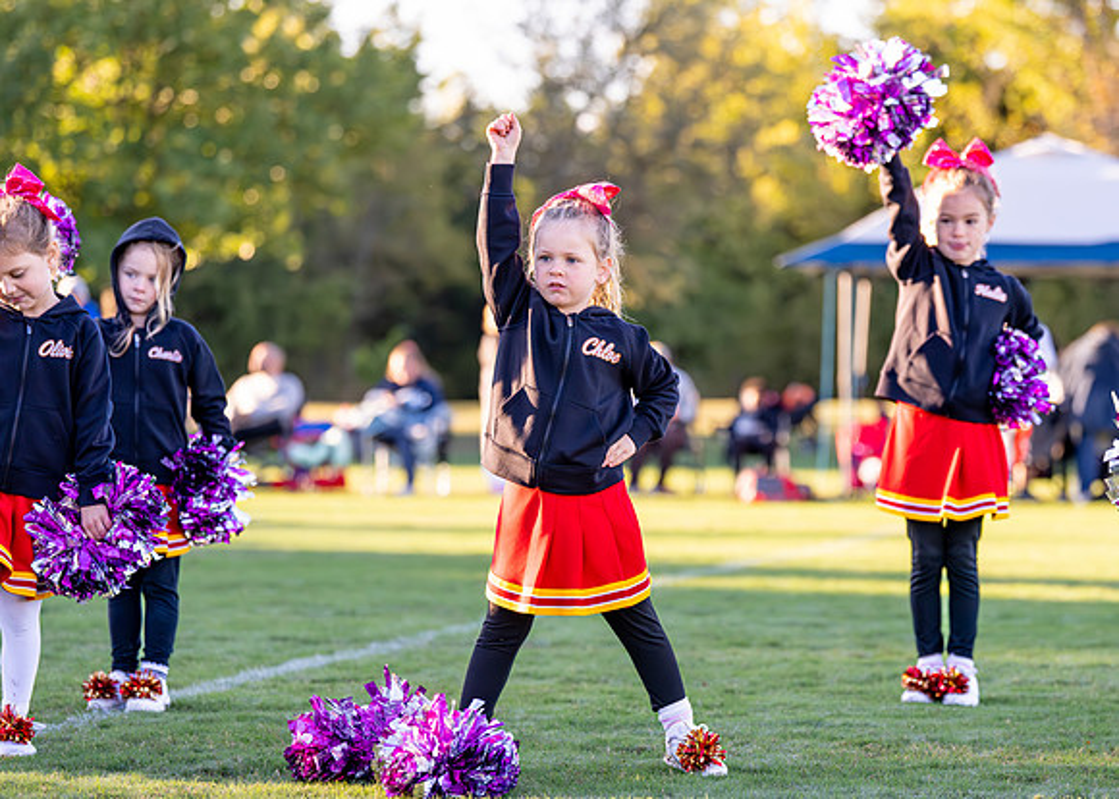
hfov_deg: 15.7
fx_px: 4052
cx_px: 595
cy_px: 421
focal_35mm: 128
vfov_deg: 11.3
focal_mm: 106
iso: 1600
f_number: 2.8
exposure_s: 1/3200
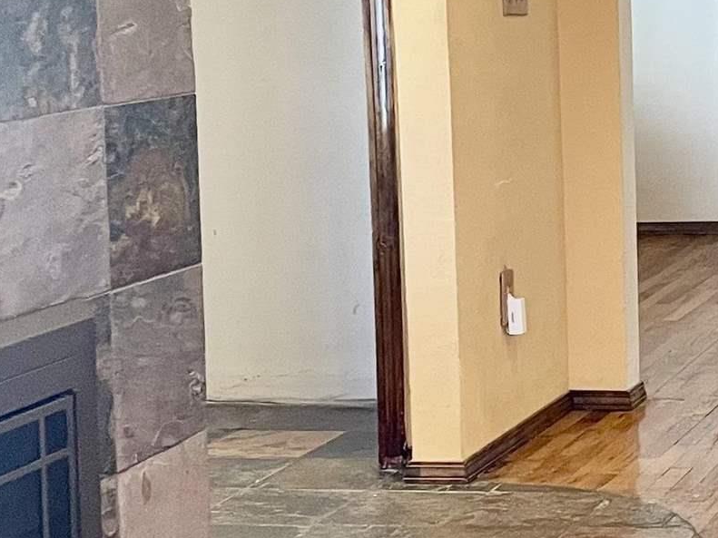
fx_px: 2095
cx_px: 1156
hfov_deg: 17.1
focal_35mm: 101
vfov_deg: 14.6
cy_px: 119
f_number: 1.6
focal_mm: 4.2
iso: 160
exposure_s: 1/60
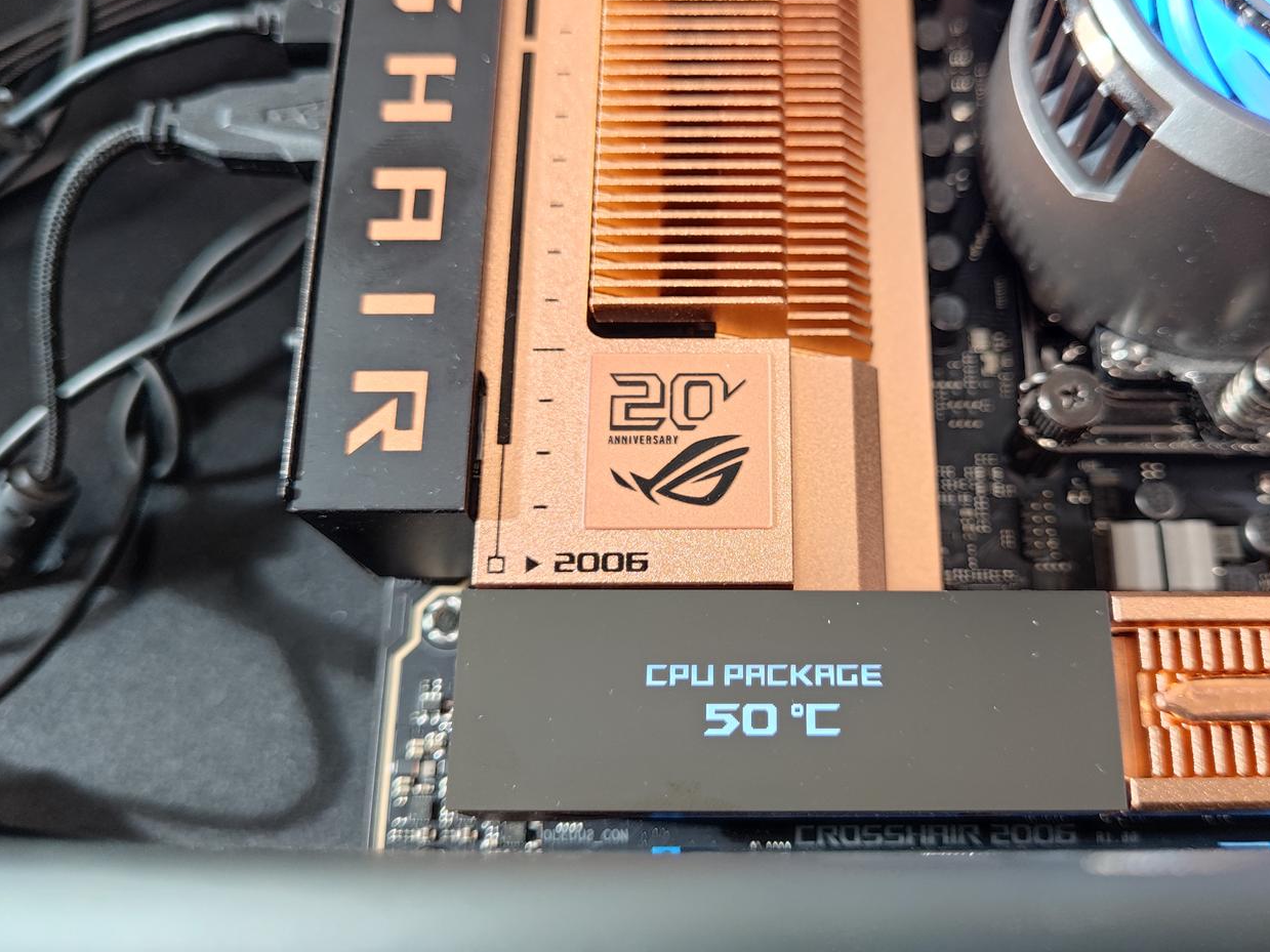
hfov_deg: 57.9
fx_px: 1137
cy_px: 436
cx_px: 767
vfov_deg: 45.4
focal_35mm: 31
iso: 400
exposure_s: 1/25
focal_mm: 6.78
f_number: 1.85
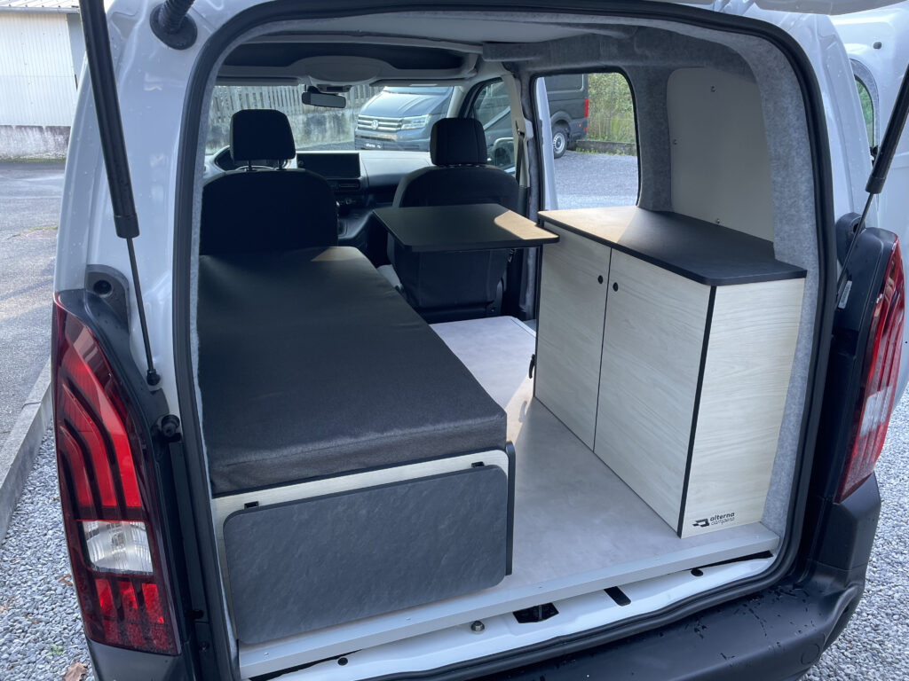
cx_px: 454
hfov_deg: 67.3
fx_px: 683
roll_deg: -1.8
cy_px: 340
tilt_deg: -20.2
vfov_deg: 53.1
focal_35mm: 26
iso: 80
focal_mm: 4.2
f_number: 1.6
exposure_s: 1/121
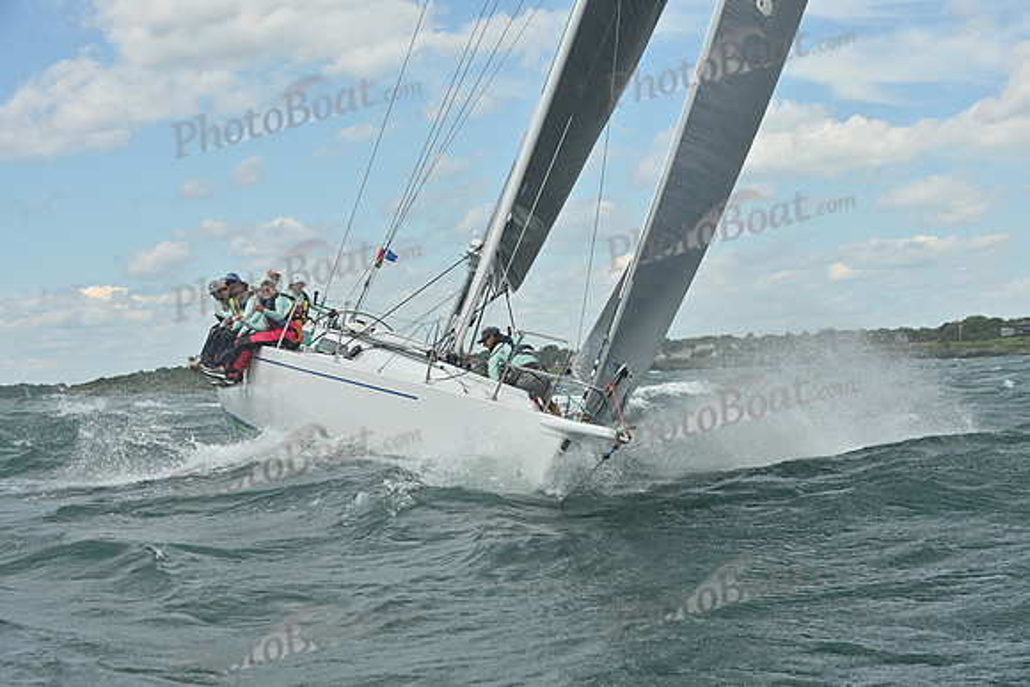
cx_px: 515
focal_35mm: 80
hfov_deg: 25.4
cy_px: 344
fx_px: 2289
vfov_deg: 17.1
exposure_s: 1/1250
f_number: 9
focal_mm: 80
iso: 250
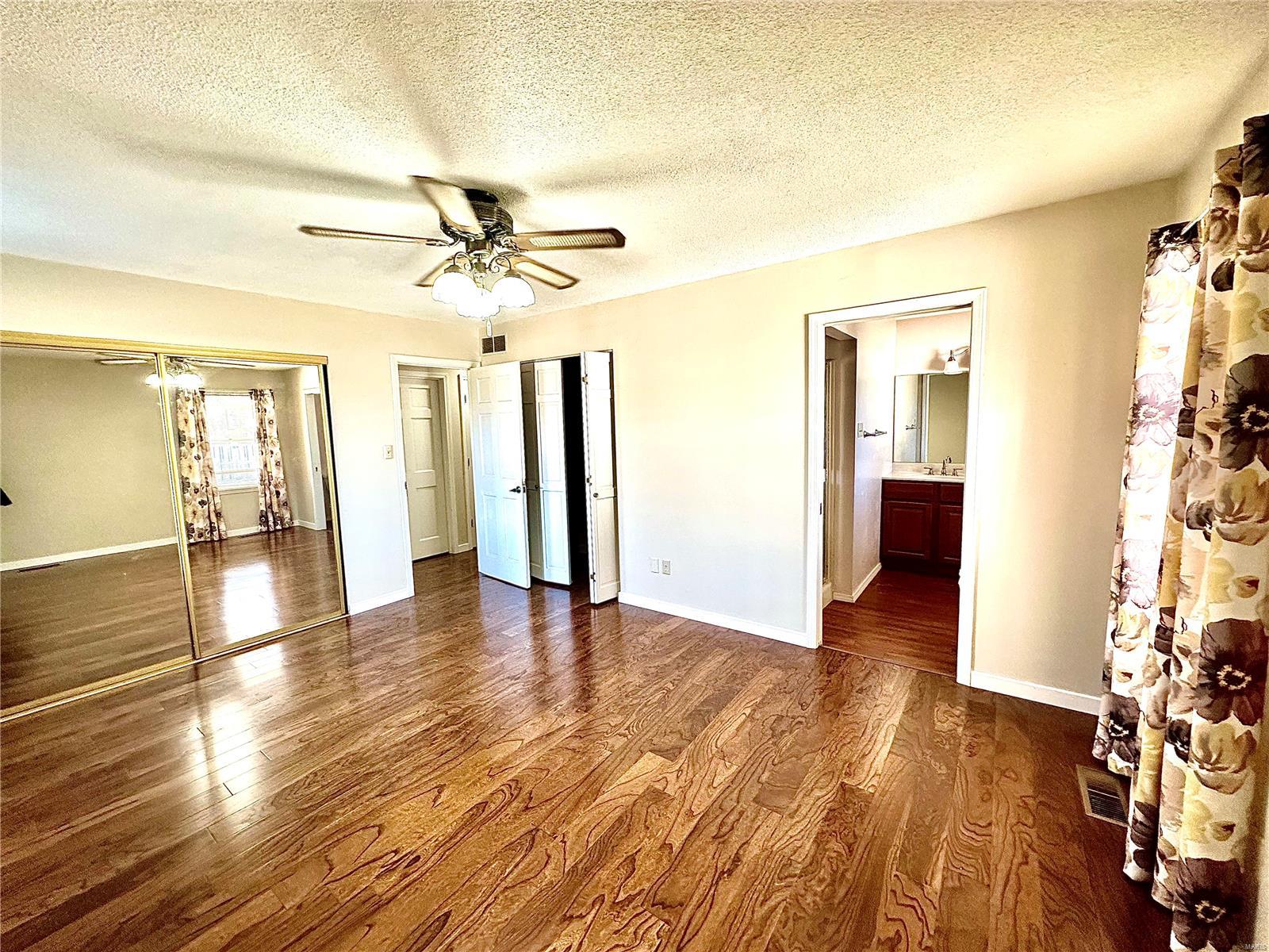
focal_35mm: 14
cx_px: 634
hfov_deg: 102.1
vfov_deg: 85.7
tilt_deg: -5.9
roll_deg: +1.7
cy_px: 476
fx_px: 513
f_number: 2.2
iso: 250
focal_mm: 2.22
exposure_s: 1/120
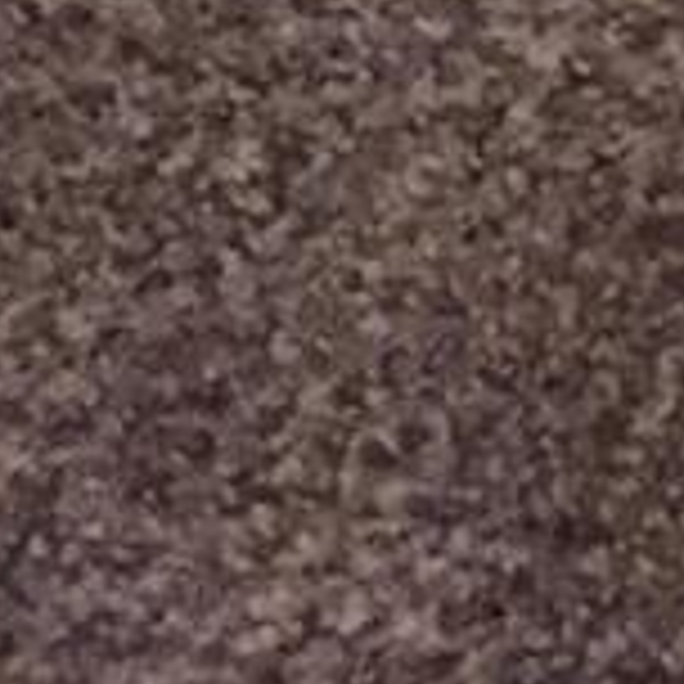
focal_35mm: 259
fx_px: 5790
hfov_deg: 6.0
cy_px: -2655
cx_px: 2390
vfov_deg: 5.3
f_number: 2.2
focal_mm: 4.15
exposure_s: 1/15
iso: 400
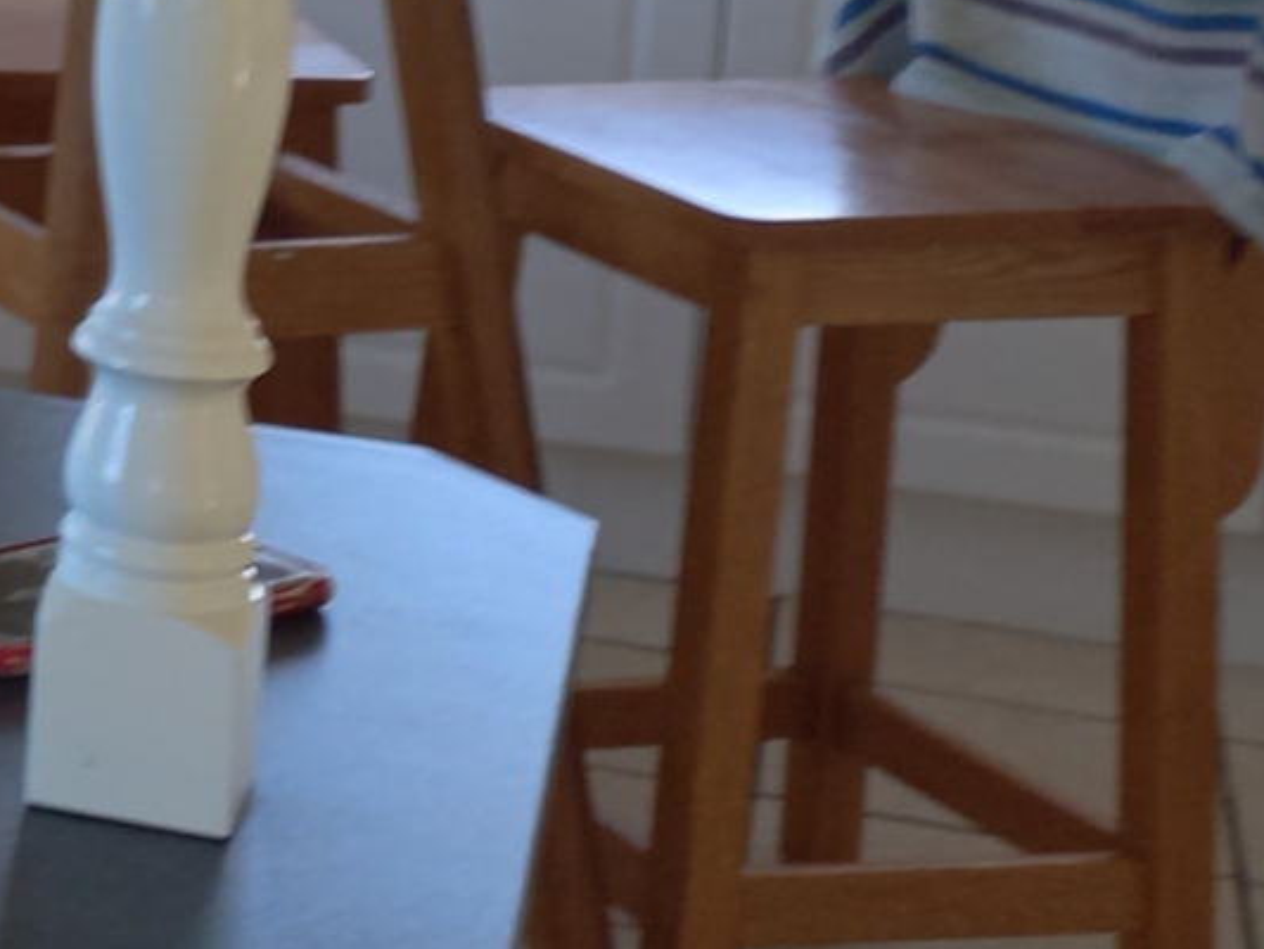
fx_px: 4383
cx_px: -1541
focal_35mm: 120
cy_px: -109
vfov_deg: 12.1
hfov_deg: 13.2
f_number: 1.8
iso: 32
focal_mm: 4.6
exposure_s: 1/60
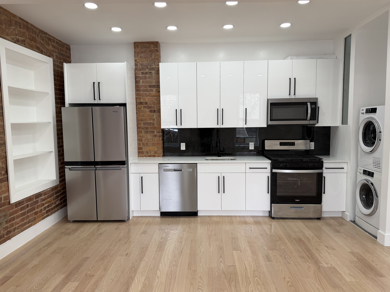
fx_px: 270
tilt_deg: -4.7
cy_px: 146
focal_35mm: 24
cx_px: 195
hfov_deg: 71.6
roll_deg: +1.9
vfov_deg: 56.8
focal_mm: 6.76
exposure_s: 1/152
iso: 64
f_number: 1.78
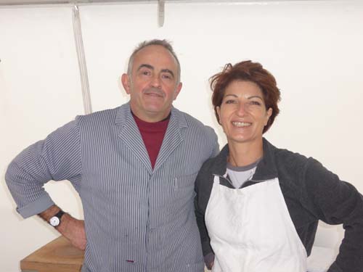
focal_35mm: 40
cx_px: 182
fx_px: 419
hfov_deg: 46.8
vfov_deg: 36.0
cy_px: 136
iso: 100
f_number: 3.9
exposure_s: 1/80
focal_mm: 6.9
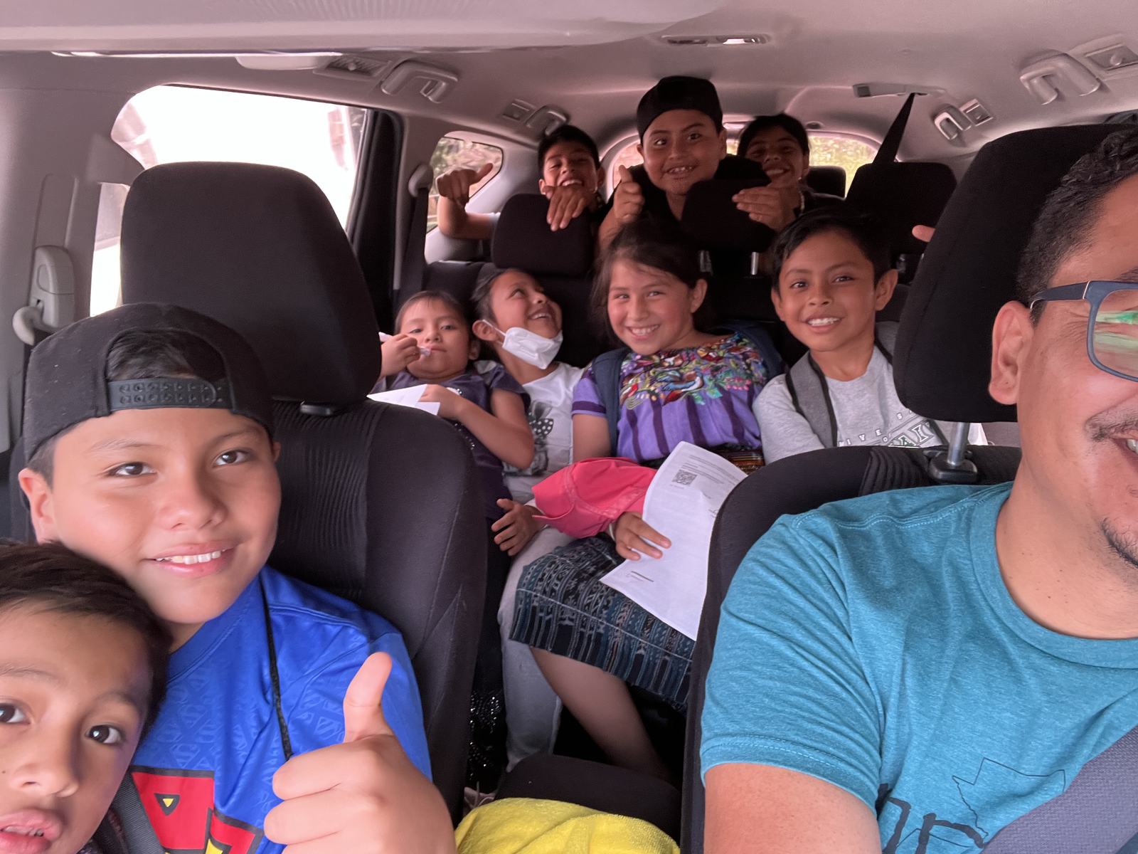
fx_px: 756
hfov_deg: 73.9
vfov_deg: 58.9
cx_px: 569
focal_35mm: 23
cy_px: 427
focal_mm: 2.71
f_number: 2.2
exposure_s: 1/60
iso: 200
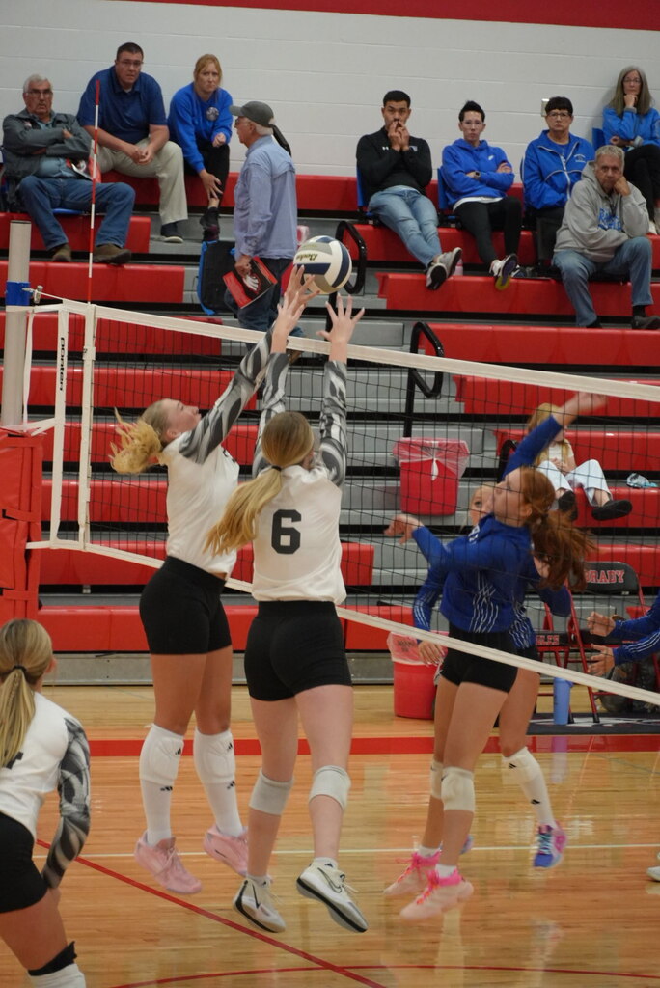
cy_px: 494
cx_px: 330
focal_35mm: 171
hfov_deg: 8.0
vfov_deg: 12.0
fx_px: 4696
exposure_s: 1/200
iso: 3200
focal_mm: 114
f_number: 5.6
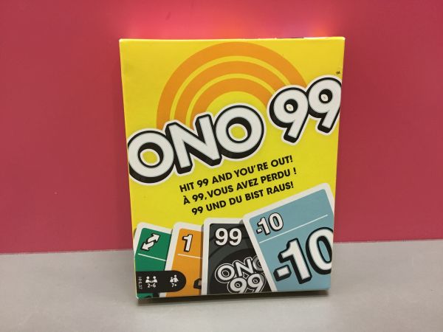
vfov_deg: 45.4
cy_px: 166
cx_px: 222
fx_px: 397
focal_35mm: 31
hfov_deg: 58.4
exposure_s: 1/33
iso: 160
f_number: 2.4
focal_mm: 3.3
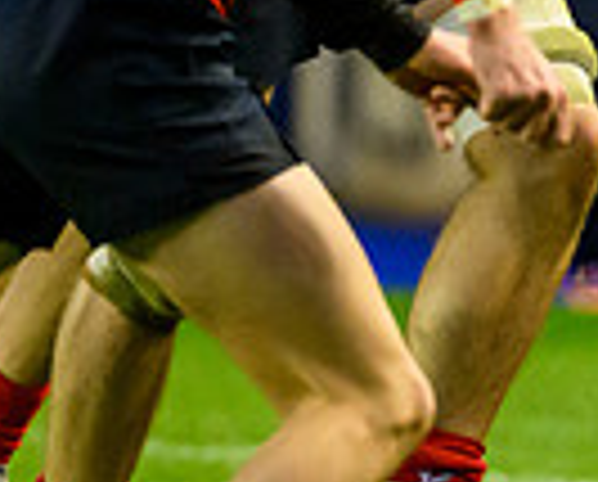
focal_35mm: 2079
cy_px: -81
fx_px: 36876
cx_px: 1597
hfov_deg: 0.9
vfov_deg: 0.7
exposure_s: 1/1000
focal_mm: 400
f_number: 4
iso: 10000
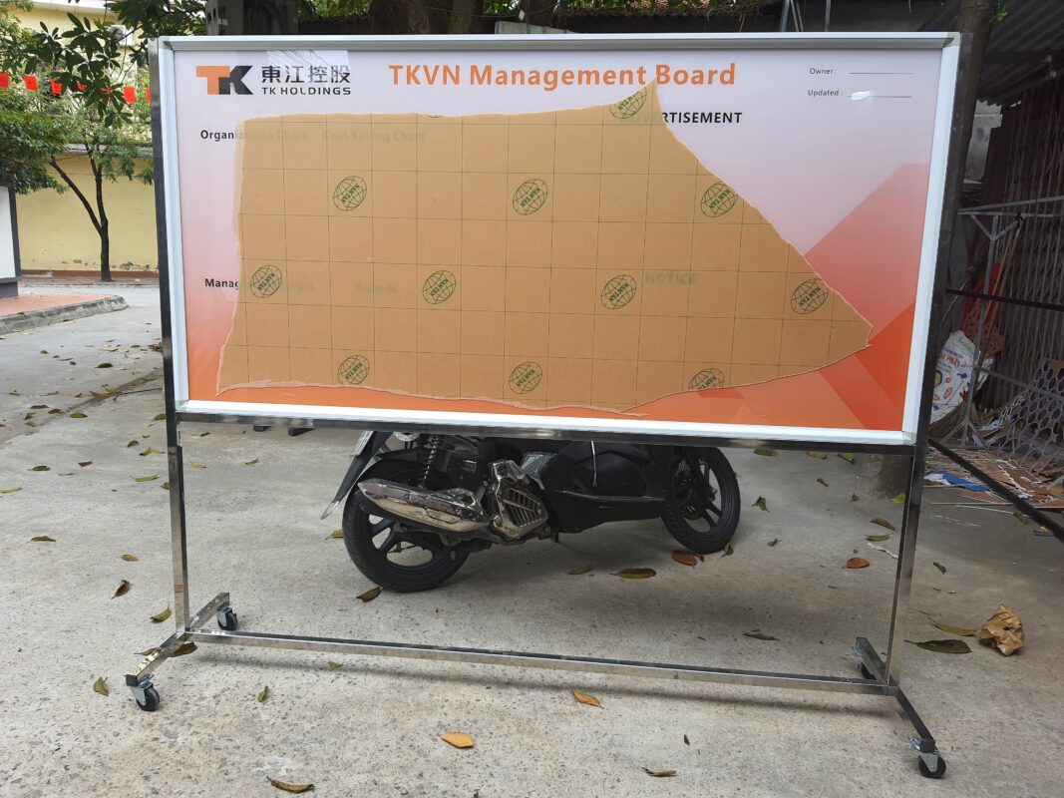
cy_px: 399
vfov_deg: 53.1
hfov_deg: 67.3
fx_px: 799
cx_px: 532
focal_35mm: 26
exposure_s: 1/284
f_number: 1.7
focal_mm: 4.32
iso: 50
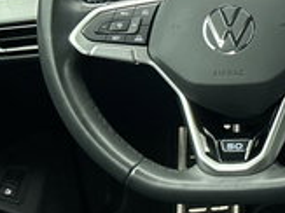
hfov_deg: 14.0
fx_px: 995
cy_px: 17
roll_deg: -0.2
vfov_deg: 12.1
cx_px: 547
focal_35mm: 121
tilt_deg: -24.2
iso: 400
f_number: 1.5
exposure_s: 1/50
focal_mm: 5.7
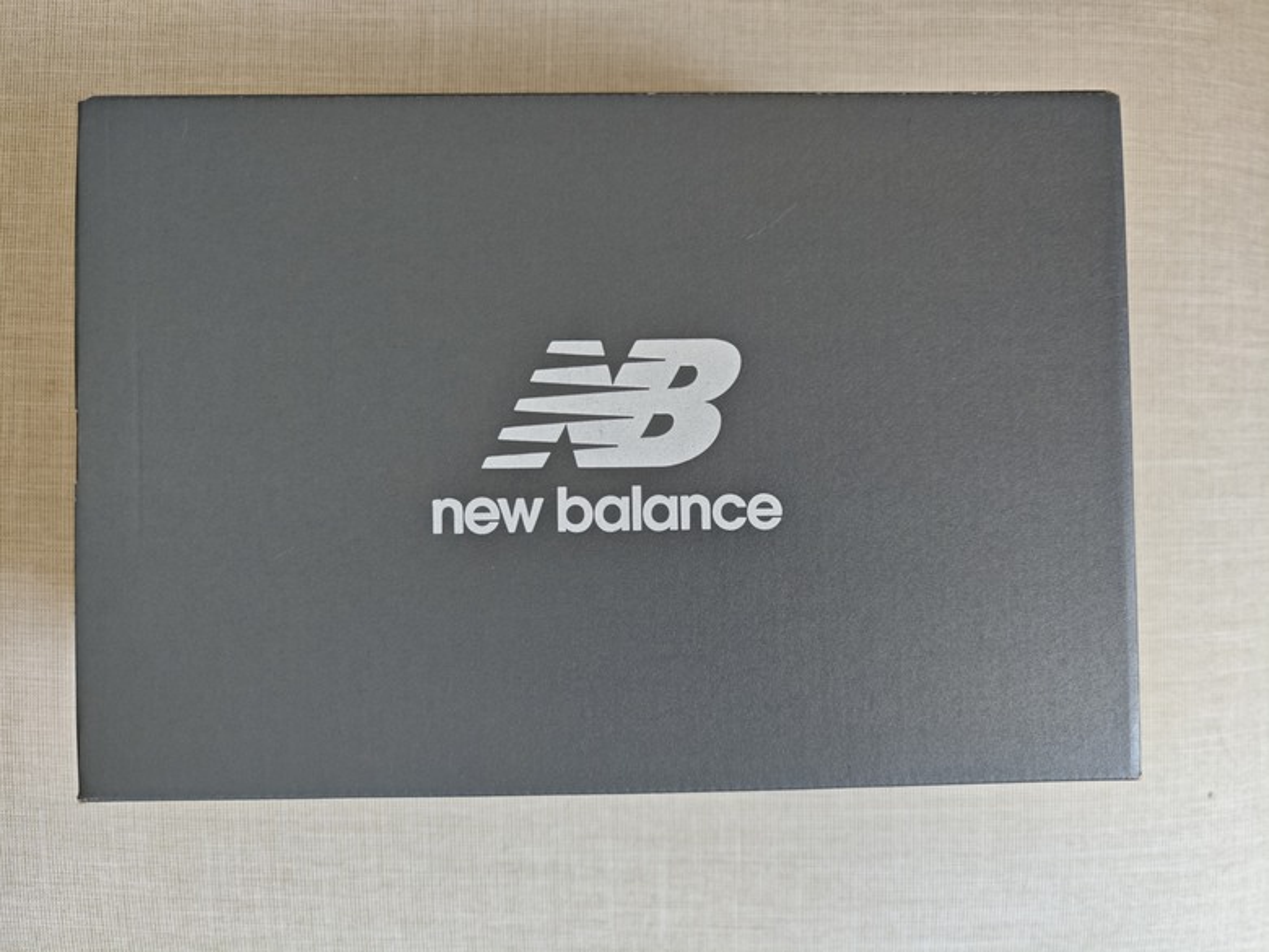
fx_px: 843
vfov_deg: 58.9
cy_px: 476
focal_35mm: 23
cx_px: 634
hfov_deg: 73.9
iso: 250
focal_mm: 8.72
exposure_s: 1/120
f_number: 1.63
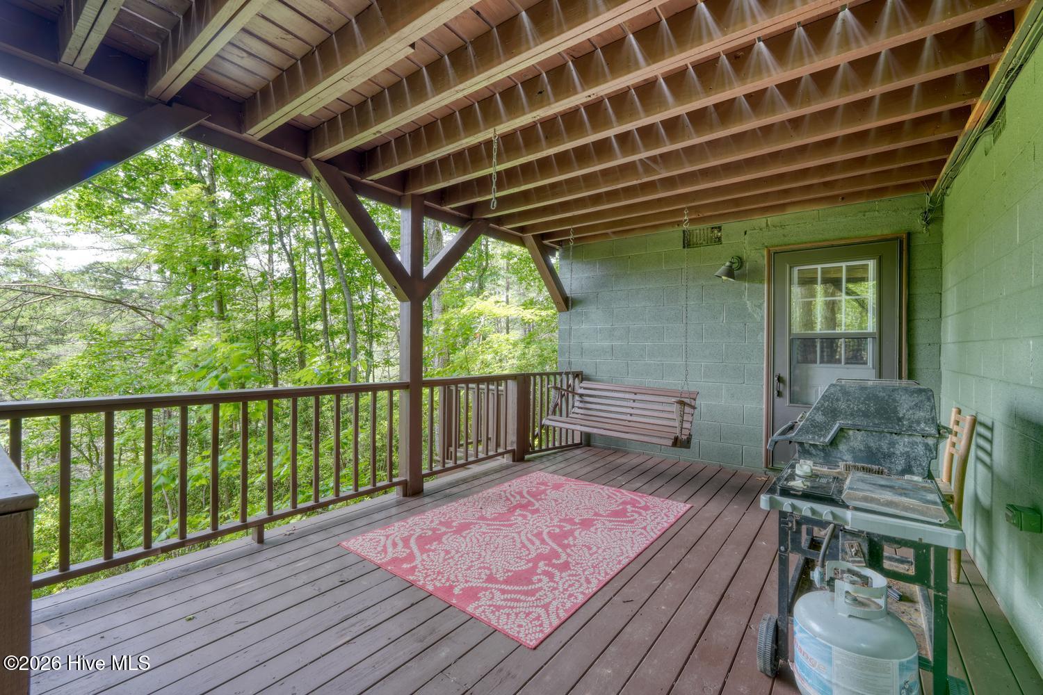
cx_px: 522
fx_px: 435
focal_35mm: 15
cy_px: 348
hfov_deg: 100.4
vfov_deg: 77.3
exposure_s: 2
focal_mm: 10
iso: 100
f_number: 9
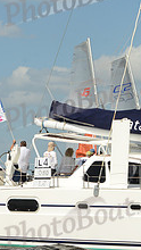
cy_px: 145
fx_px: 1281
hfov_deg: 6.2
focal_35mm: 193
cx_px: 224
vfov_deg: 11.2
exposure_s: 1/1000
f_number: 10
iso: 250
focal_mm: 70
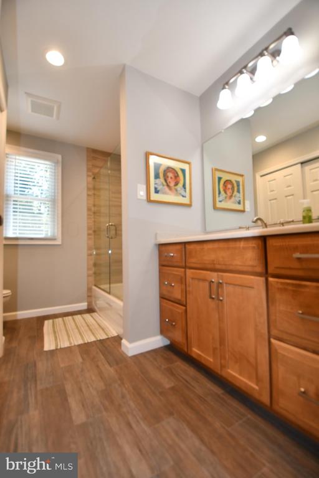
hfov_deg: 77.3
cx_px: 160
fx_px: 199
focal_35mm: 15
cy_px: 239
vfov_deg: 100.4
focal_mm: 10
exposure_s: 1/100
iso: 400
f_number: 3.5
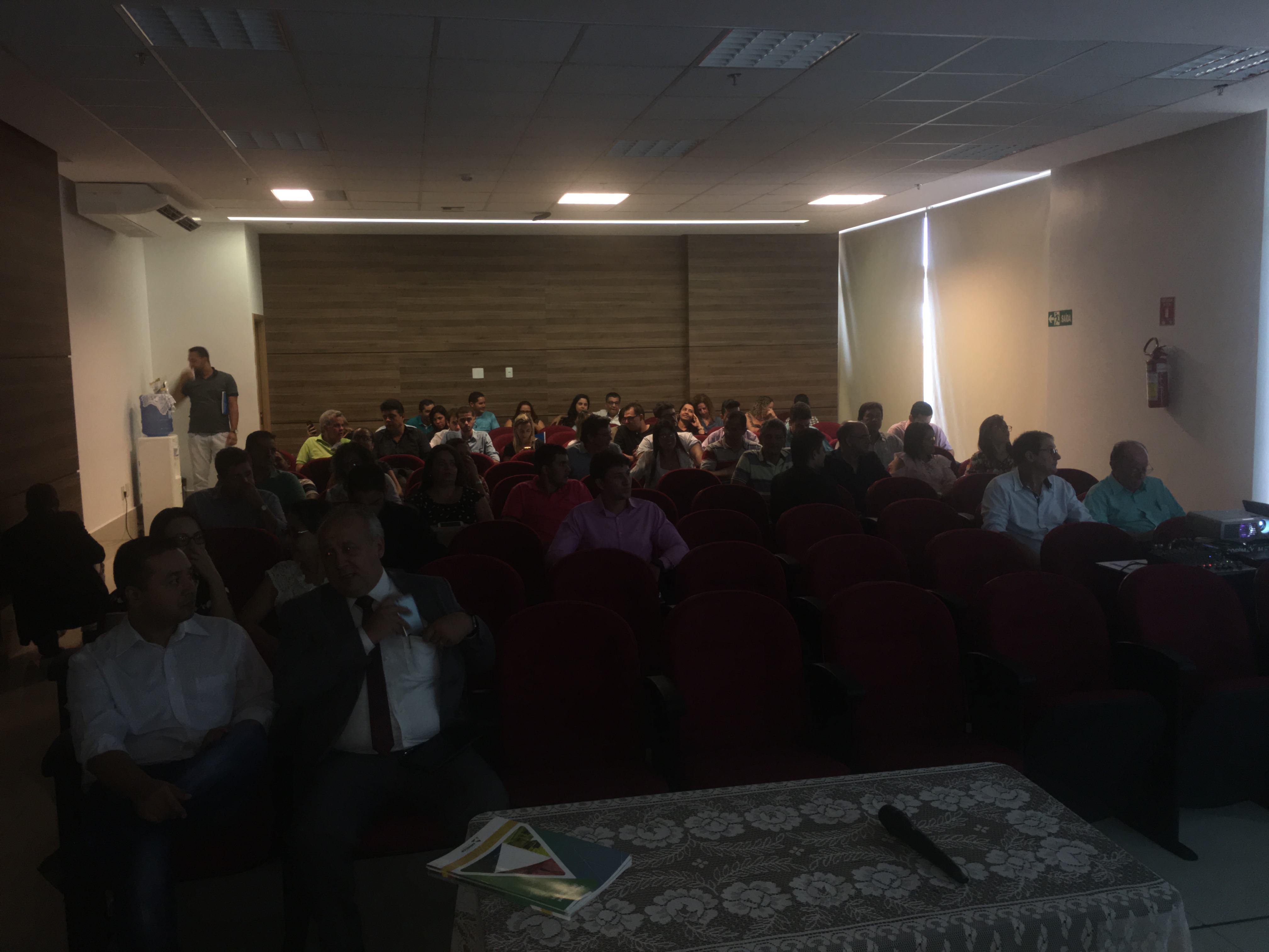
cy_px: 476
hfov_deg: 61.7
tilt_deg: -4.9
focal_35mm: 29
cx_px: 634
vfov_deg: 48.2
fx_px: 1063
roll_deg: +1.9
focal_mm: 4.15
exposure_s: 1/20
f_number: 2.2
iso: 50
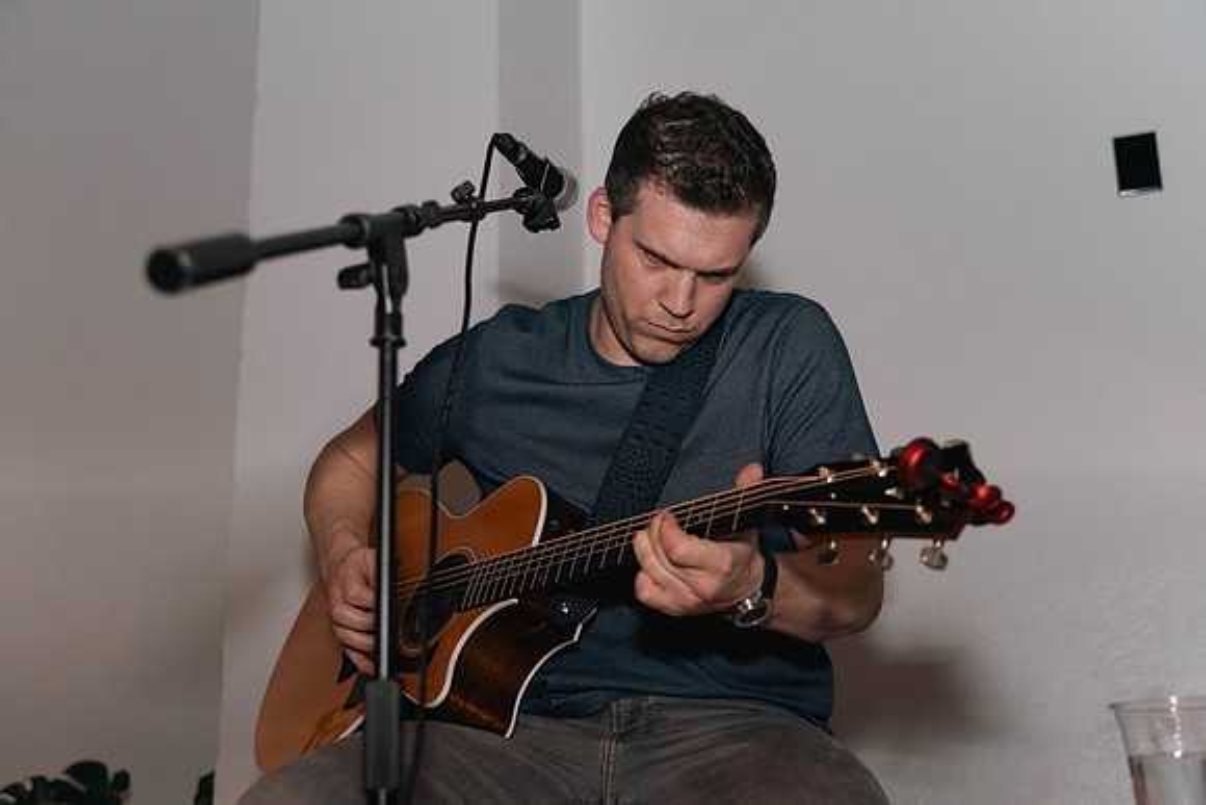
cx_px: 603
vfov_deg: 30.5
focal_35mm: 44
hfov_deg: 44.5
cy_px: 402
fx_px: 1474
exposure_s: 1/250
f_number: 2.8
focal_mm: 44
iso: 4000
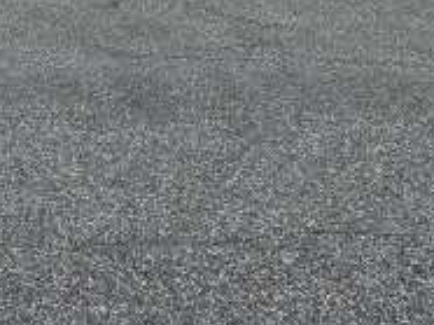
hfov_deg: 16.9
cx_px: -317
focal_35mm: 99
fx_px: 1240
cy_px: -185
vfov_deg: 13.9
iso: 12
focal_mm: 6.3
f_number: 1.7
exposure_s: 1/479
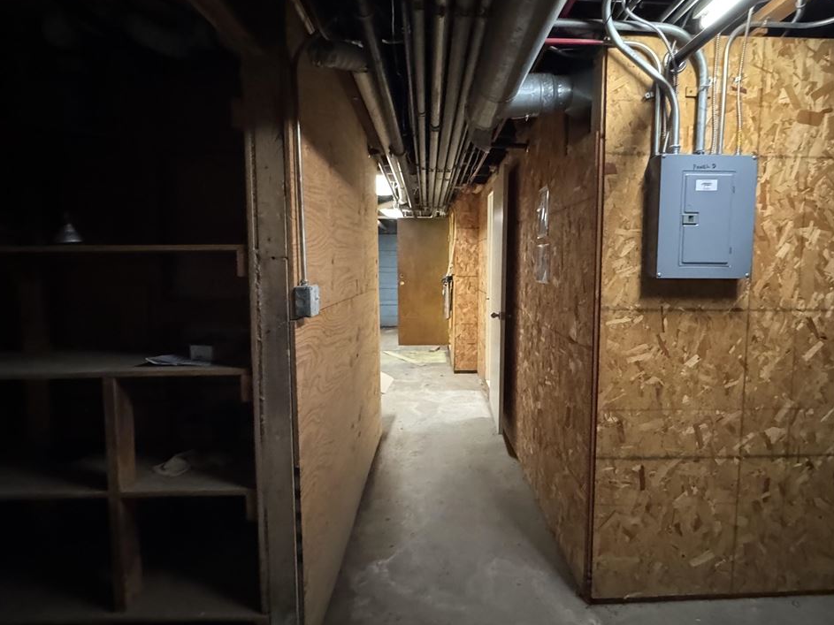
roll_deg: -0.1
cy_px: 301
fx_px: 458
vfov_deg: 68.6
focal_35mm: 19
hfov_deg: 84.5
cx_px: 446
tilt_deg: -5.4
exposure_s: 1/40
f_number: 2.2
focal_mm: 2.22
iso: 1250
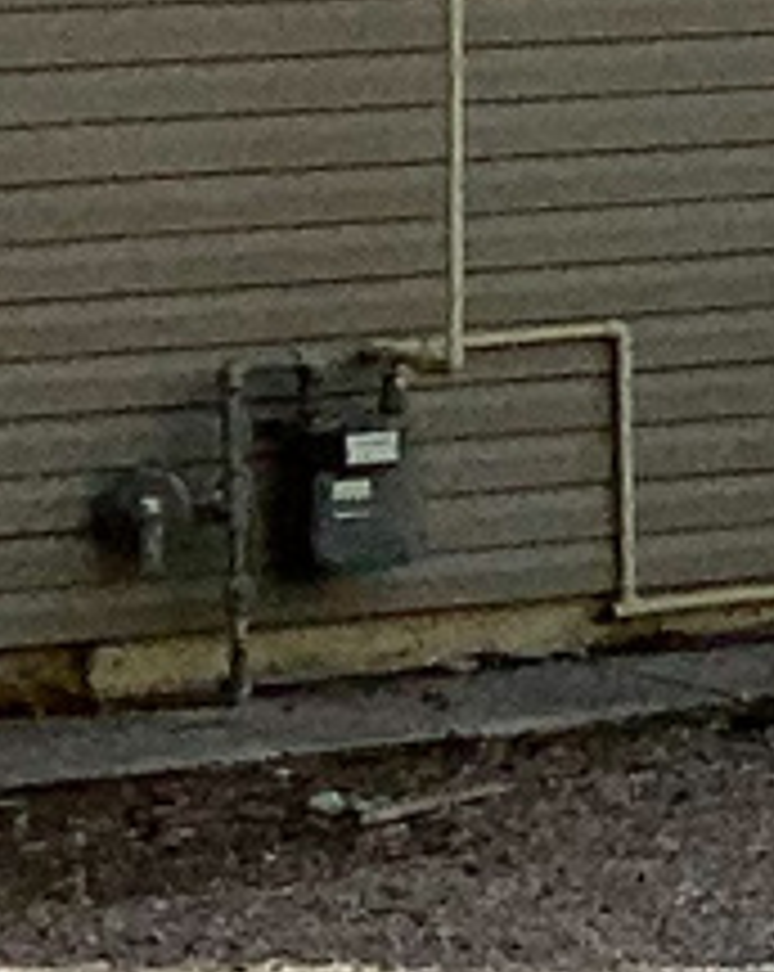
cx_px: 4158
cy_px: -490
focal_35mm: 269
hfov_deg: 4.6
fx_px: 7724
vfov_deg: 7.1
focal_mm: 3
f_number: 1.8
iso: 16
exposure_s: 1/2058
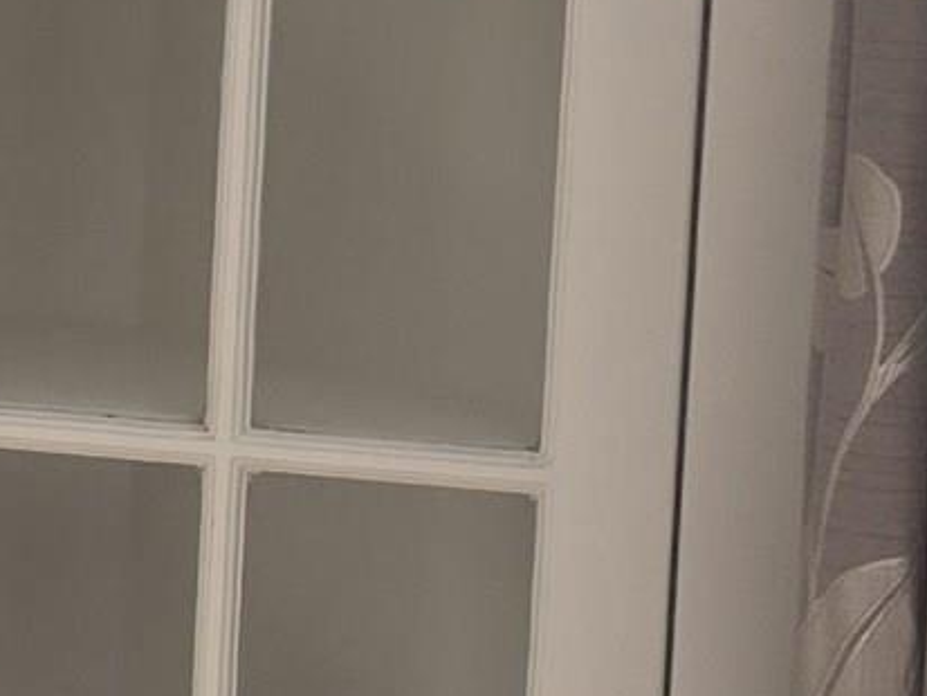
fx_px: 4581
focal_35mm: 171
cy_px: 256
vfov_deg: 8.7
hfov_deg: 9.5
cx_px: -1688
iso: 40
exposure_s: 1/120
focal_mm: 6.3
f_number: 1.7
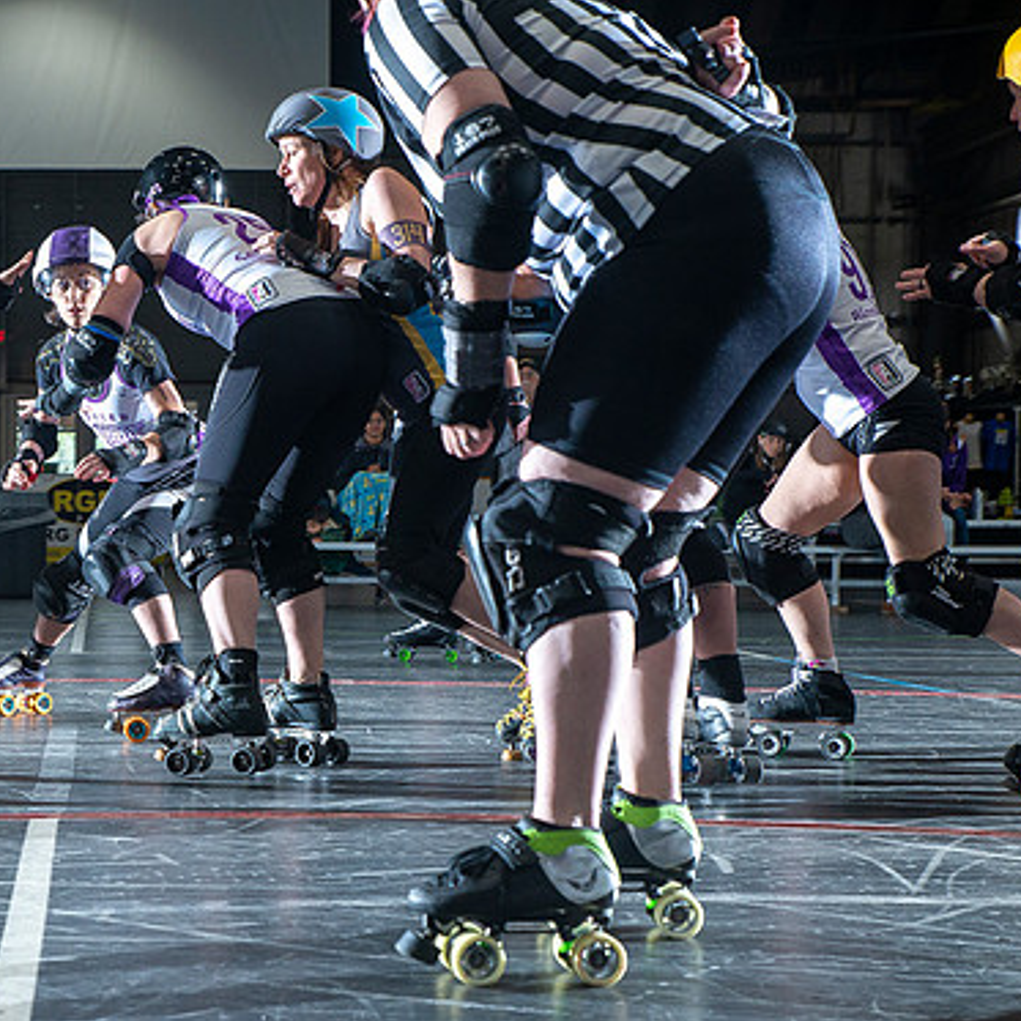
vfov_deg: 22.4
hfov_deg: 22.1
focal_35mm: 77
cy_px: 613
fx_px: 2569
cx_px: 146
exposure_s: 1/160
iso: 800
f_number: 7.1
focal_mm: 50
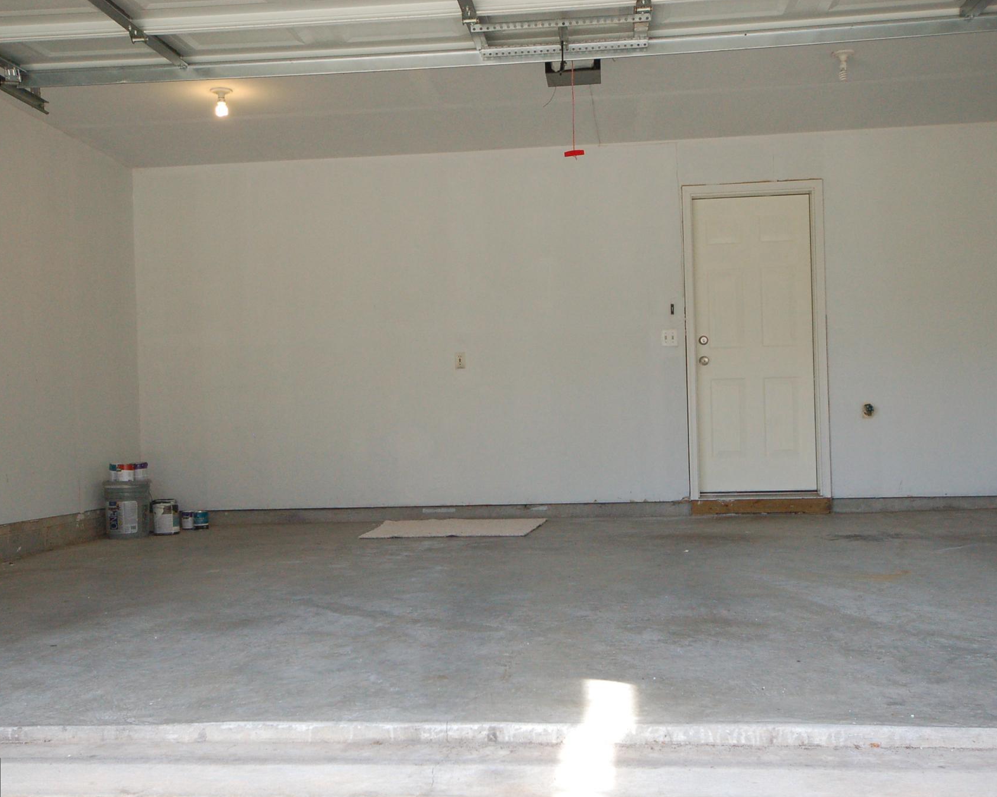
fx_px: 1210
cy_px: 399
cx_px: 476
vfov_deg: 36.5
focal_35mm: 41
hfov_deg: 44.8
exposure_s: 1/200
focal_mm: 24
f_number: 7.1
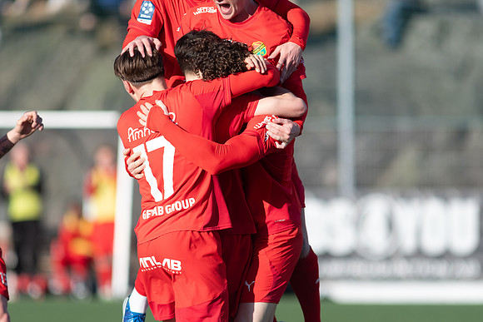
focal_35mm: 450
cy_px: 161
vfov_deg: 3.1
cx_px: 242
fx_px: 6039
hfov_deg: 4.6
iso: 220
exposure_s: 1/2000
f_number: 3.2
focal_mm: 300
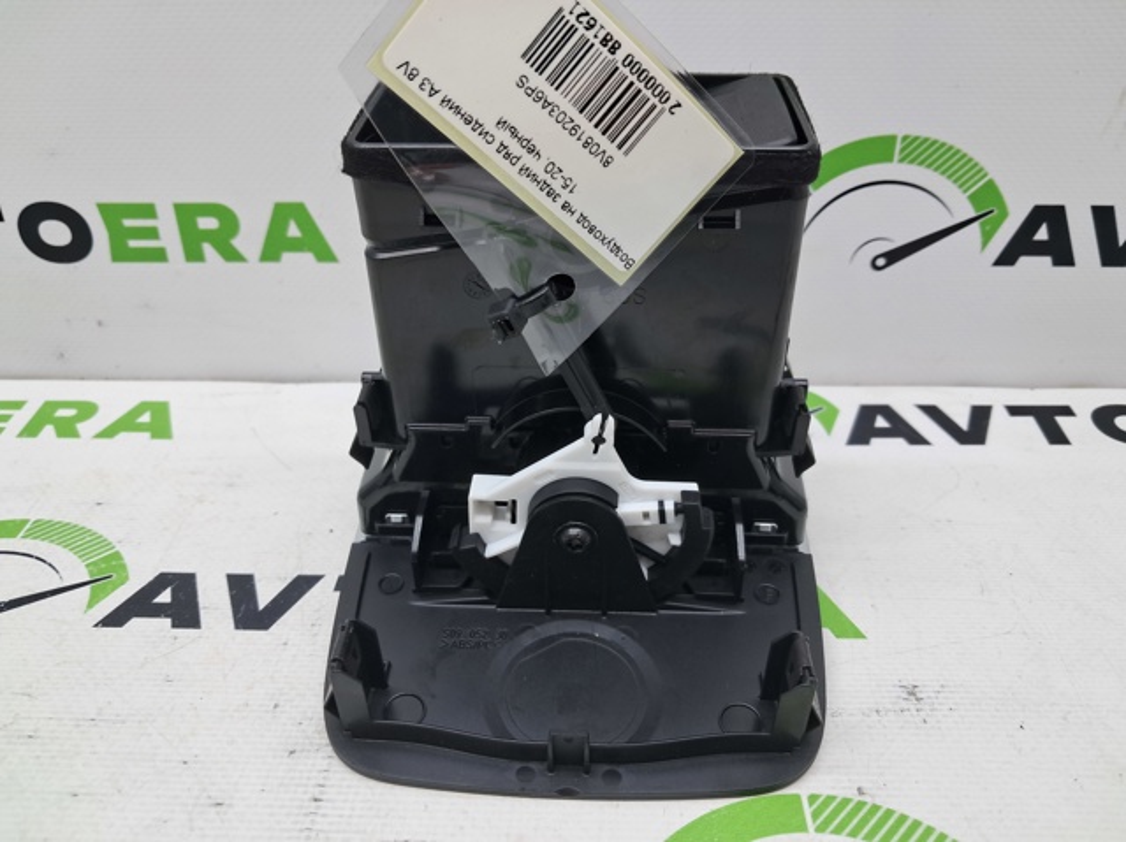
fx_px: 878
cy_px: 421
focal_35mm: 27
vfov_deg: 51.3
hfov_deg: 65.4
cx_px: 563
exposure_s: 1/50
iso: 50
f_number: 1.8
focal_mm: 4
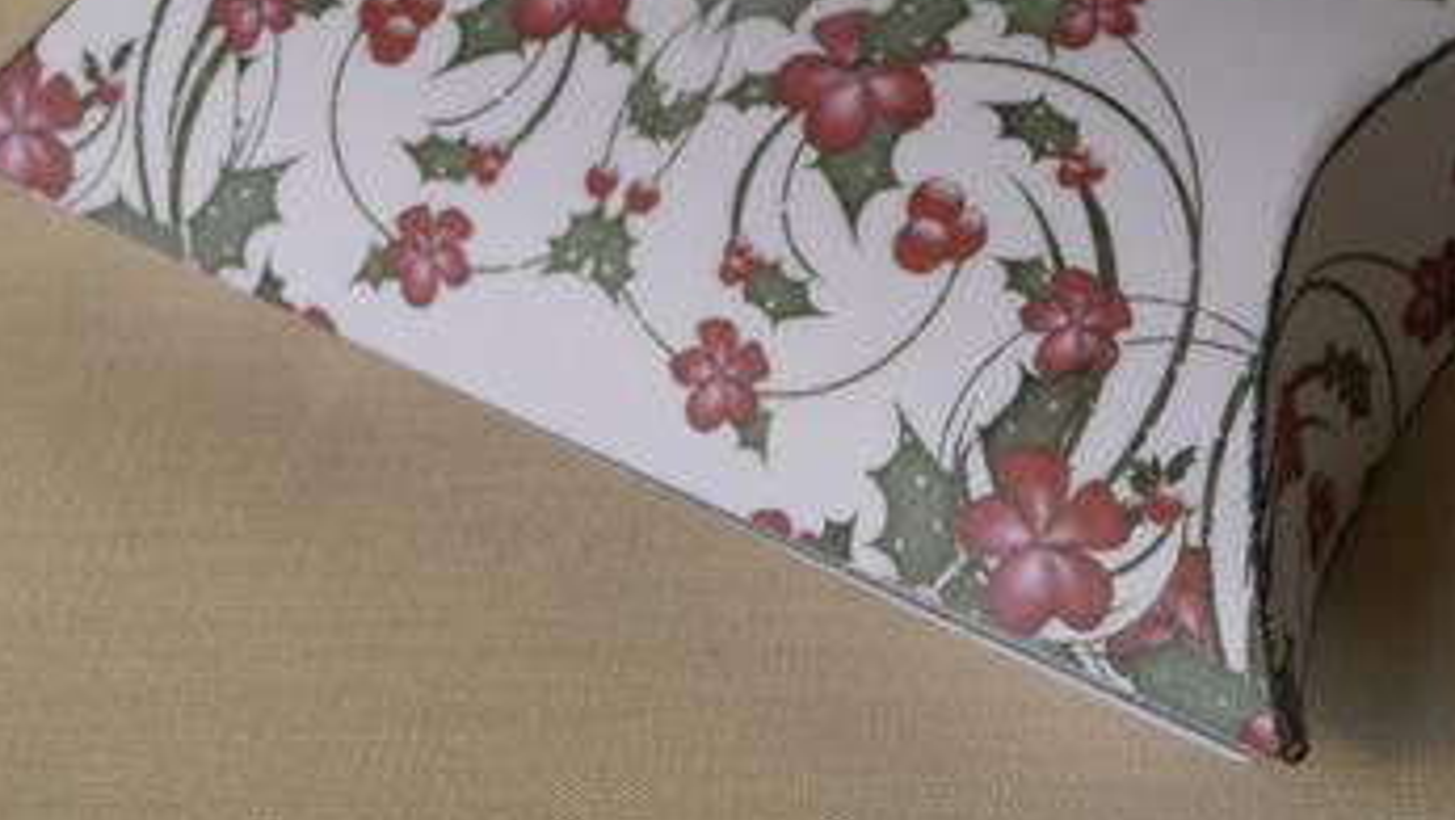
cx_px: 822
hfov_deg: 25.9
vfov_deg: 14.7
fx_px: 3165
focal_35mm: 82
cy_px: 139
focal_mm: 9.8
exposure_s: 1/50
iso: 100
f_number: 4.4
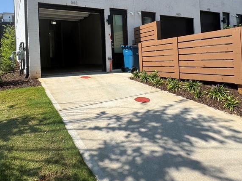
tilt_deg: +1.3
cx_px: 95
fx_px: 175
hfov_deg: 68.6
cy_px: 57
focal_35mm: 25
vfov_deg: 53.5
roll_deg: +2.6
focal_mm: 2.22
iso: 50
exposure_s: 1/1672
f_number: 2.2
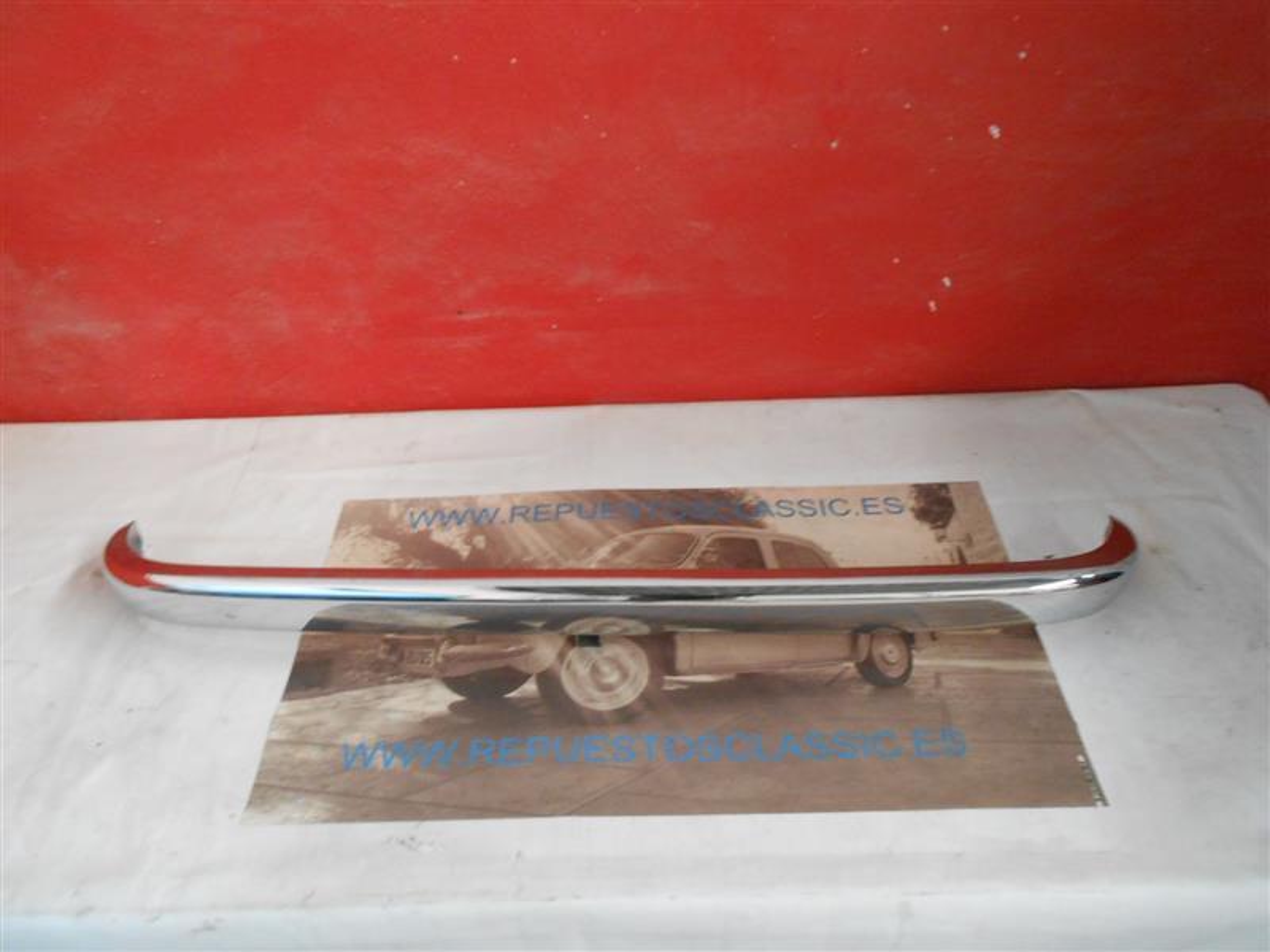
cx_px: 635
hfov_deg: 67.3
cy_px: 476
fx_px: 954
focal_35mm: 26
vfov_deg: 53.1
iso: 400
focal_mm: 4.6
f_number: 3.5
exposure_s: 1/13
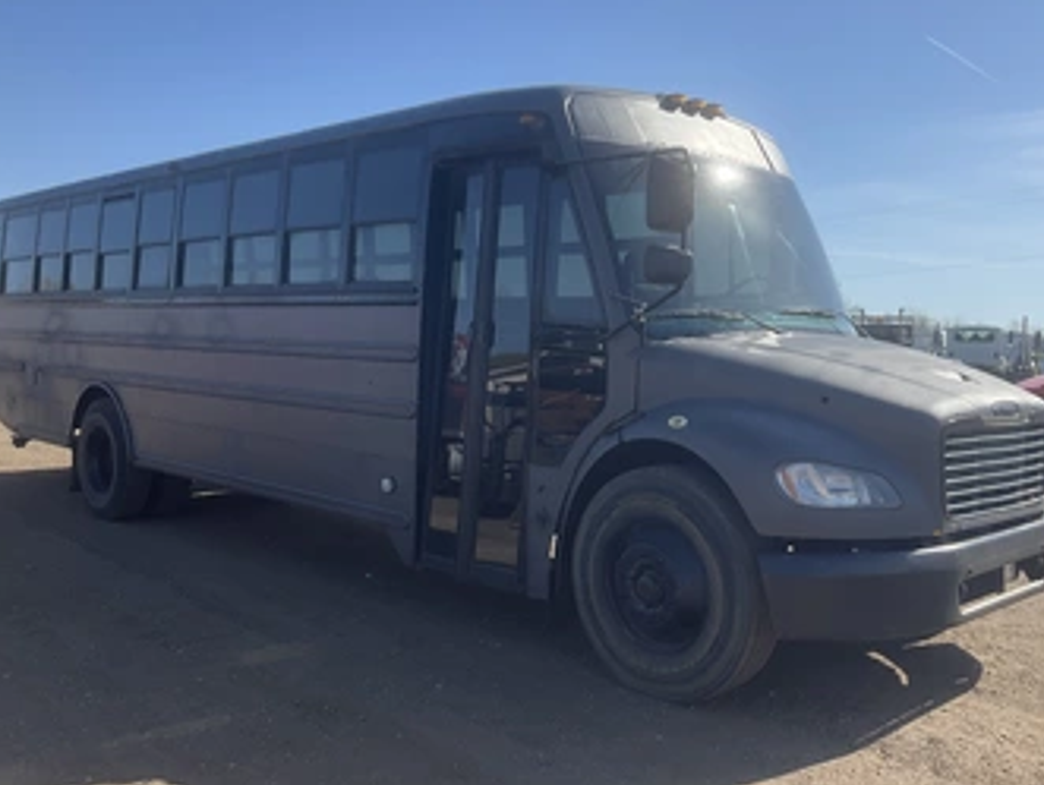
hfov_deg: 52.5
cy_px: 378
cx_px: 555
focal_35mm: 35
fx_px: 1057
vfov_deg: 40.8
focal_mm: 3
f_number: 1.8
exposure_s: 1/1311
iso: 25
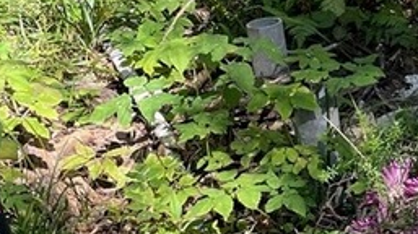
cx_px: 602
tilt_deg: -19.8
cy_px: 81
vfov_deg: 10.7
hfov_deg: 17.3
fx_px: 1251
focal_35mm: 113
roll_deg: +0.0
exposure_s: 1/336
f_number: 1.6
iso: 32
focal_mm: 4.2
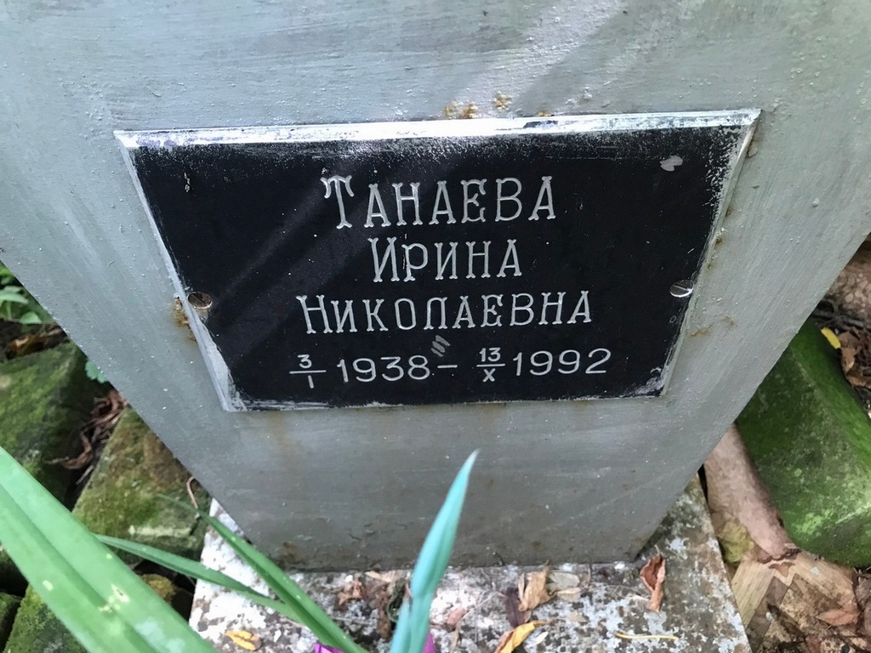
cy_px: 326
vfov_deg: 49.7
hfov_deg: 63.4
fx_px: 705
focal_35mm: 28
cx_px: 436
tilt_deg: -49.8
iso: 32
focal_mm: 3.99
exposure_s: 1/22
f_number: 1.8
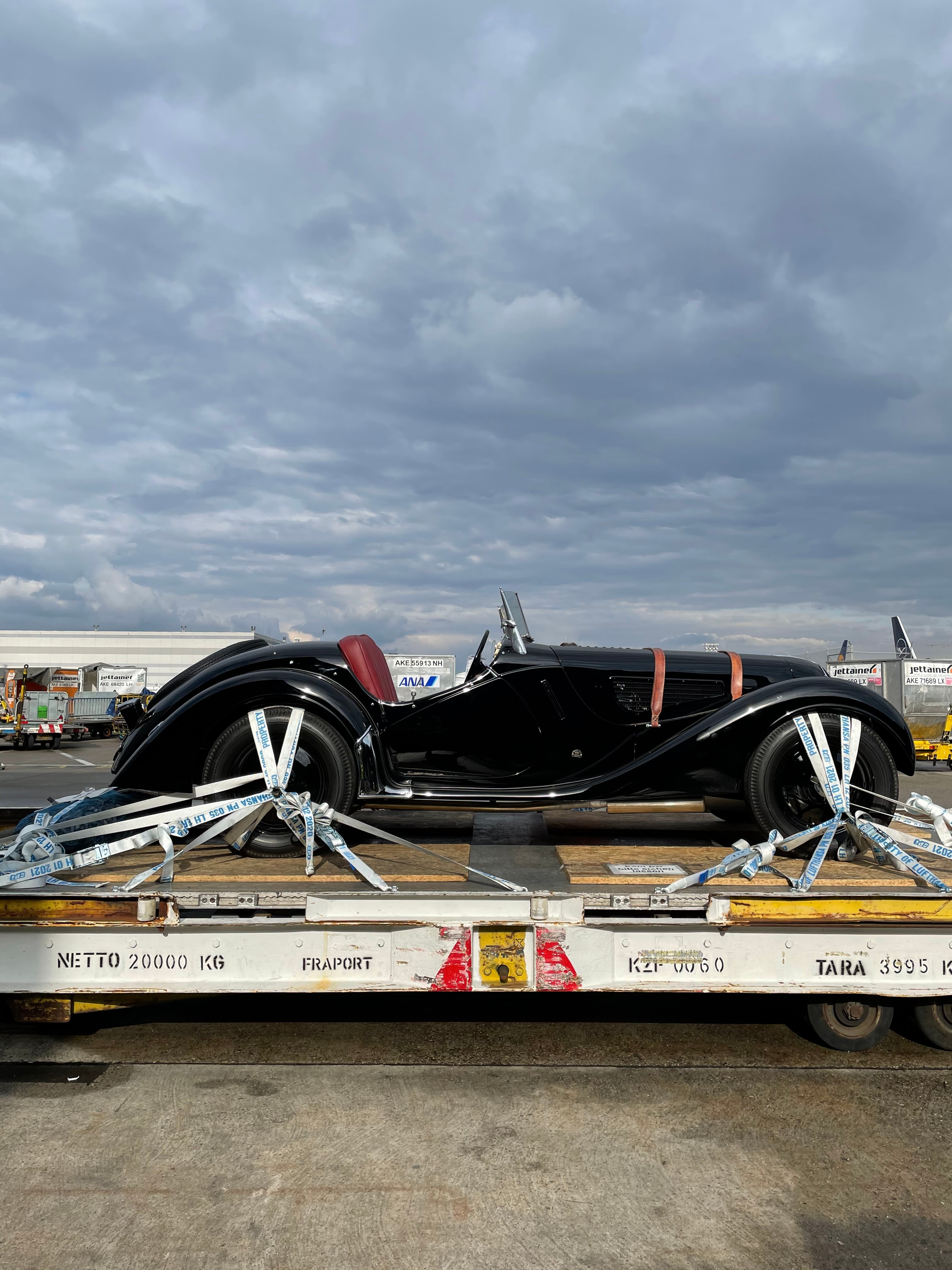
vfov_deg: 67.3
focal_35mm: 26
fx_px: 953
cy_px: 635
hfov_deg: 53.1
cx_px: 476
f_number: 1.6
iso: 32
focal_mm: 4.2
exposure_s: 1/4651
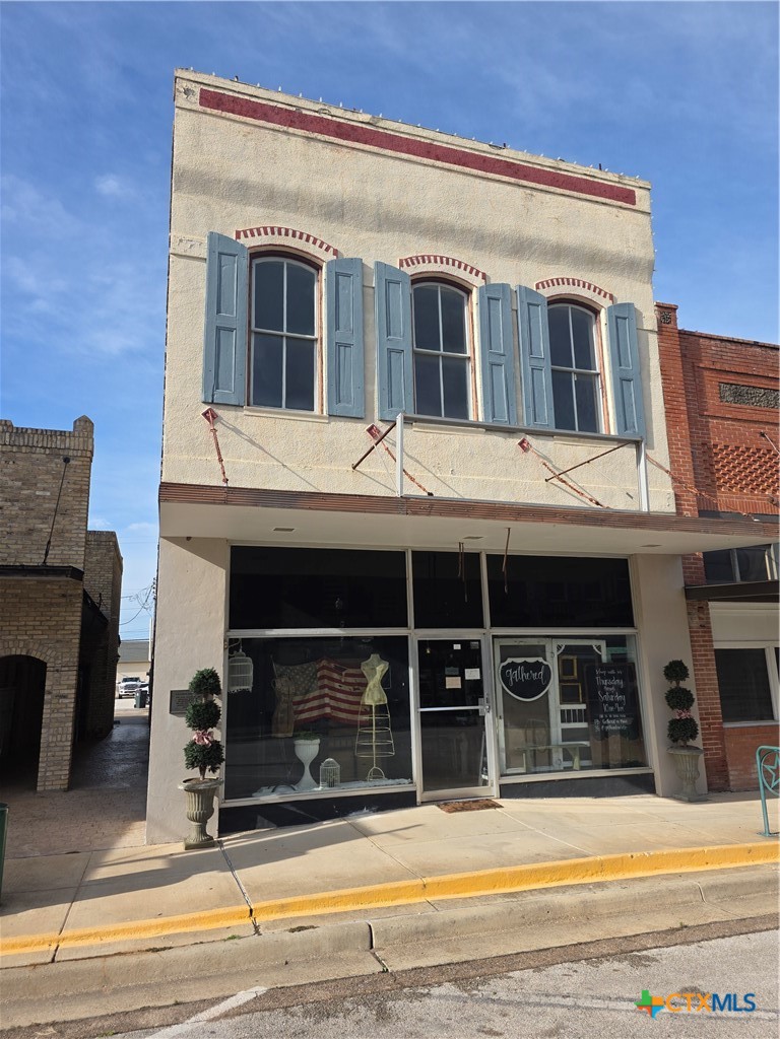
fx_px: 691
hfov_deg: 58.9
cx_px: 390
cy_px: 520
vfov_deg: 73.9
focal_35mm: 23
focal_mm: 6.3
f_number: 1.7
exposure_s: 1/4539
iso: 80
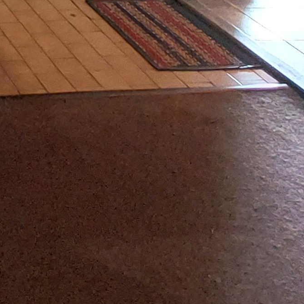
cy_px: -278
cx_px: -249
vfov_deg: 18.3
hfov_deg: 18.9
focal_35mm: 69
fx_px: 686
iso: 500
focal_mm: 1.74
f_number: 2.2
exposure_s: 1/25
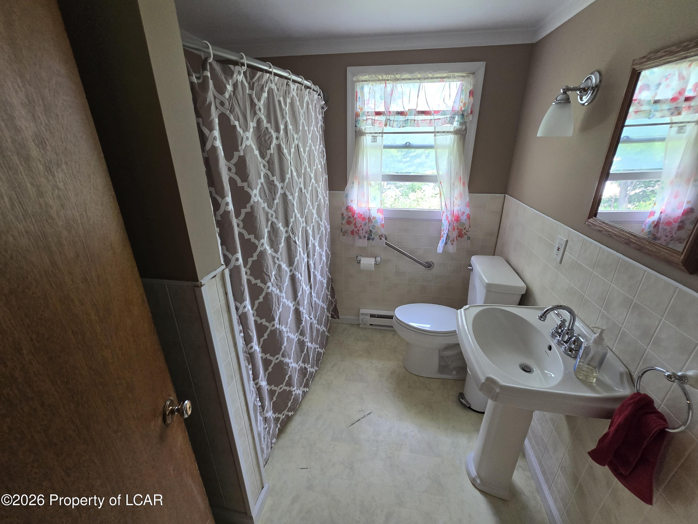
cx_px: 349
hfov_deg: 106.2
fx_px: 262
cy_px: 262
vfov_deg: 89.9
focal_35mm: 13
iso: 200
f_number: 2.2
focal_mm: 2.2
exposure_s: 1/100
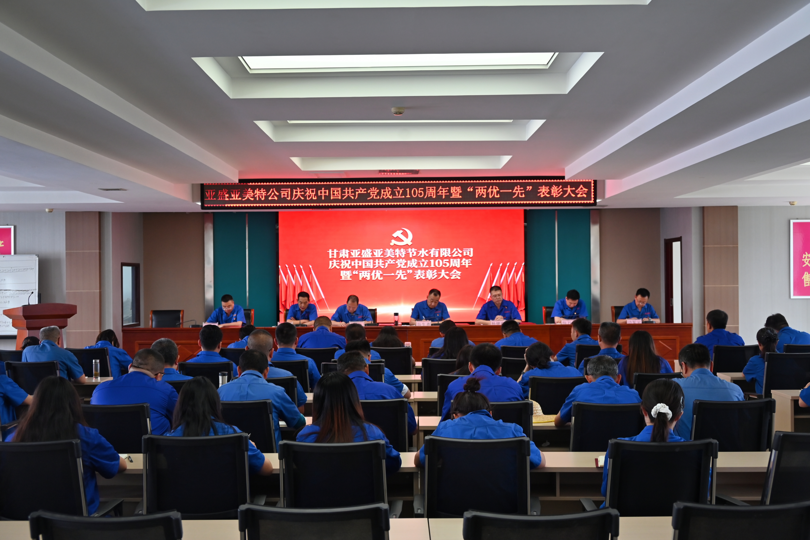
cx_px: 405
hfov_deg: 47.4
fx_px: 922
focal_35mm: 41
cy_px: 270
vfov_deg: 32.6
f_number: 5
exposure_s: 1/125
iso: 720
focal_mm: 41
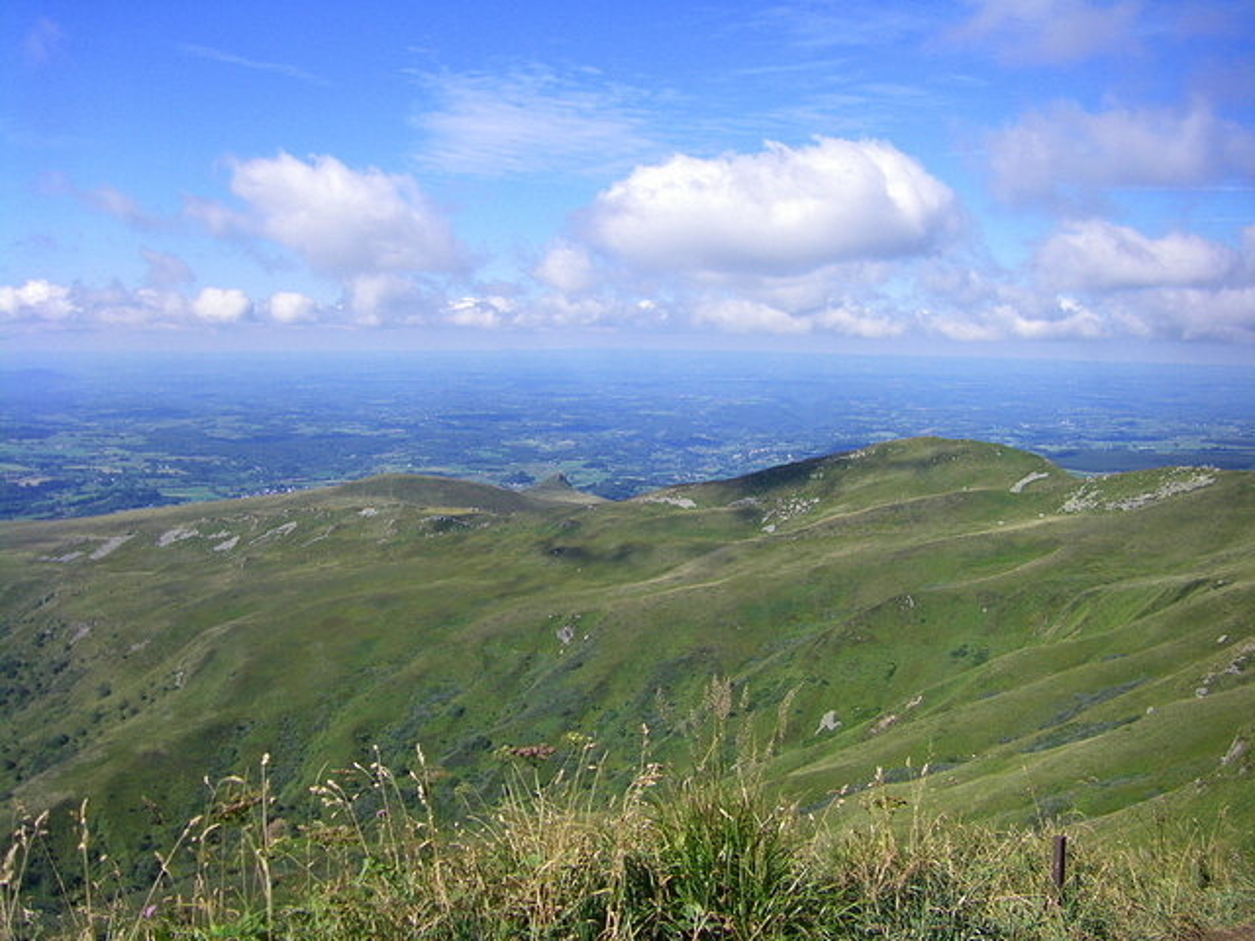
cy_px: 470
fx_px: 1378
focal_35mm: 38
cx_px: 628
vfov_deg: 37.7
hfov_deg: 49.0
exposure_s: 1/200
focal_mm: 6.3
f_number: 7
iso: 80
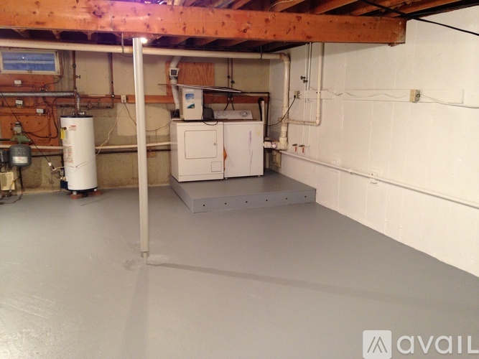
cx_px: 240
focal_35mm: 33
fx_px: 457
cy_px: 180
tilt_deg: -12.4
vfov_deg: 42.9
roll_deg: -0.4
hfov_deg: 55.4
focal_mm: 4.12
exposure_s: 1/20
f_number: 2.4
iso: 160
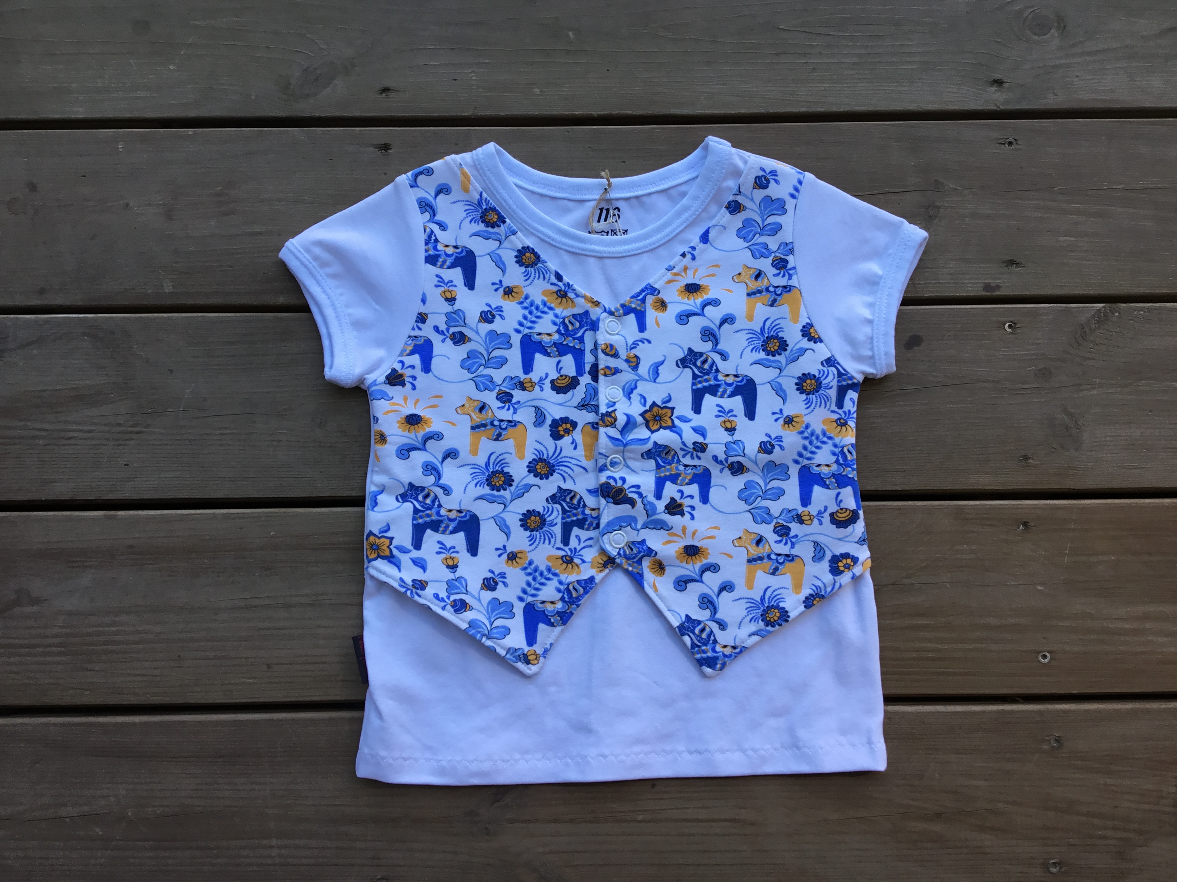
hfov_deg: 58.4
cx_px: 588
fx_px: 1054
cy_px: 441
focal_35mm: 31
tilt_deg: -84.0
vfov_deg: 45.4
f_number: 2.4
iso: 25
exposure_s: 1/126
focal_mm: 3.3
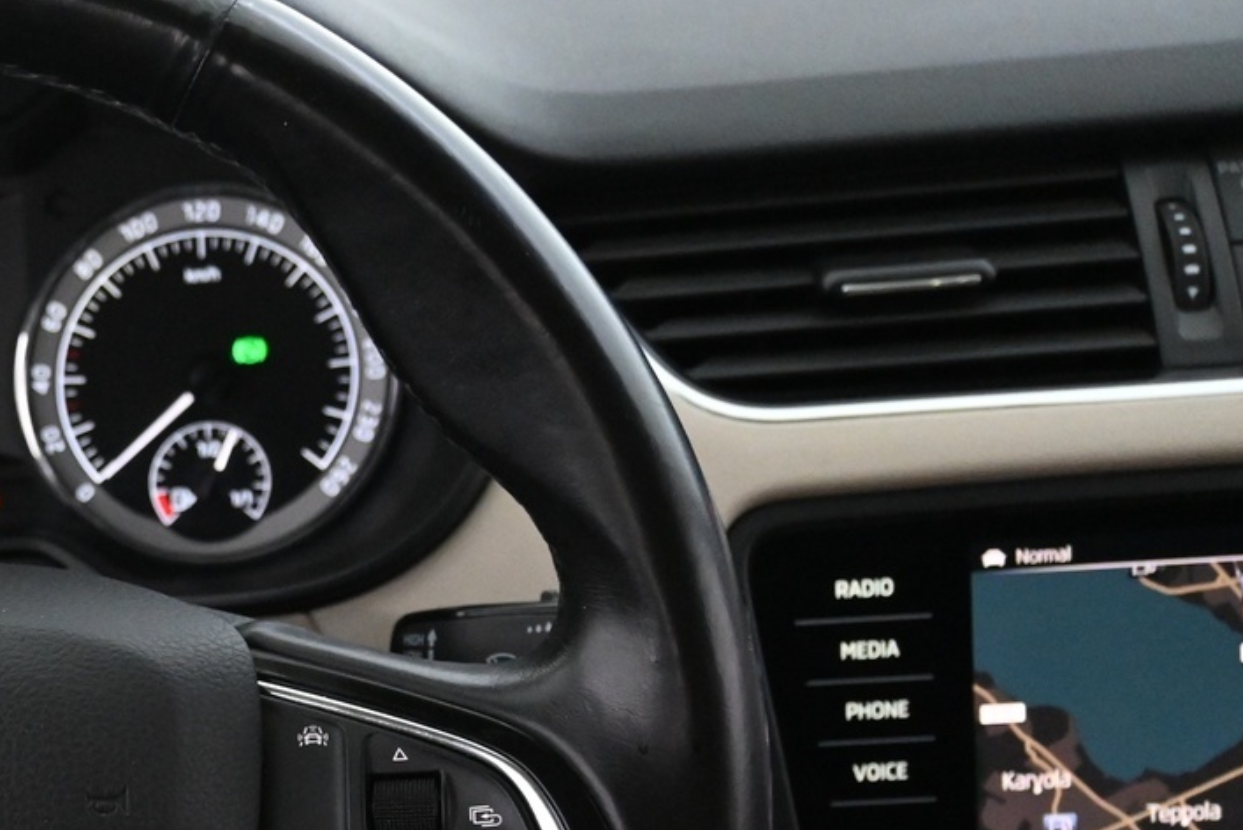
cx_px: -139
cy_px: 839
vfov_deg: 18.4
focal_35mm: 72
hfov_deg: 25.8
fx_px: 2492
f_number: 4
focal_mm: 21
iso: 3600
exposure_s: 1/30
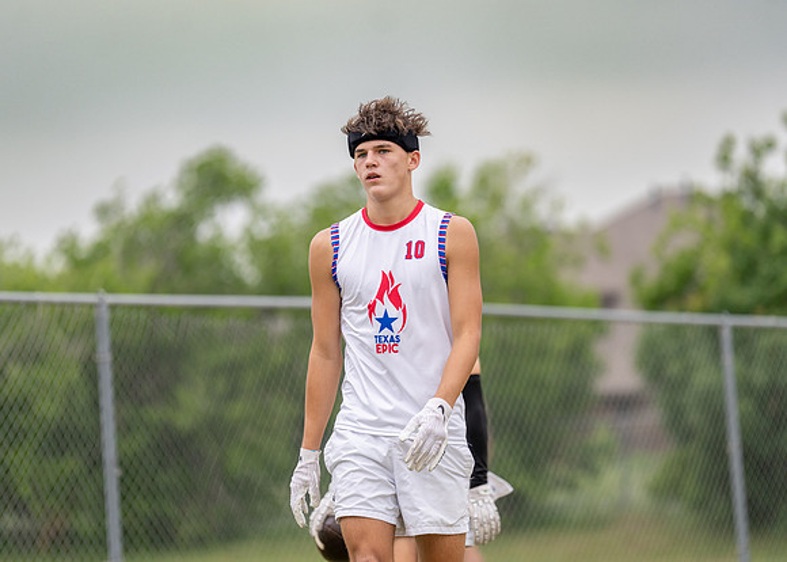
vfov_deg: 6.8
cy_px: 281
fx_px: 4706
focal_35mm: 211
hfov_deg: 9.6
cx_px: 394
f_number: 2.8
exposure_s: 1/2000
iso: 200
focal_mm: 188
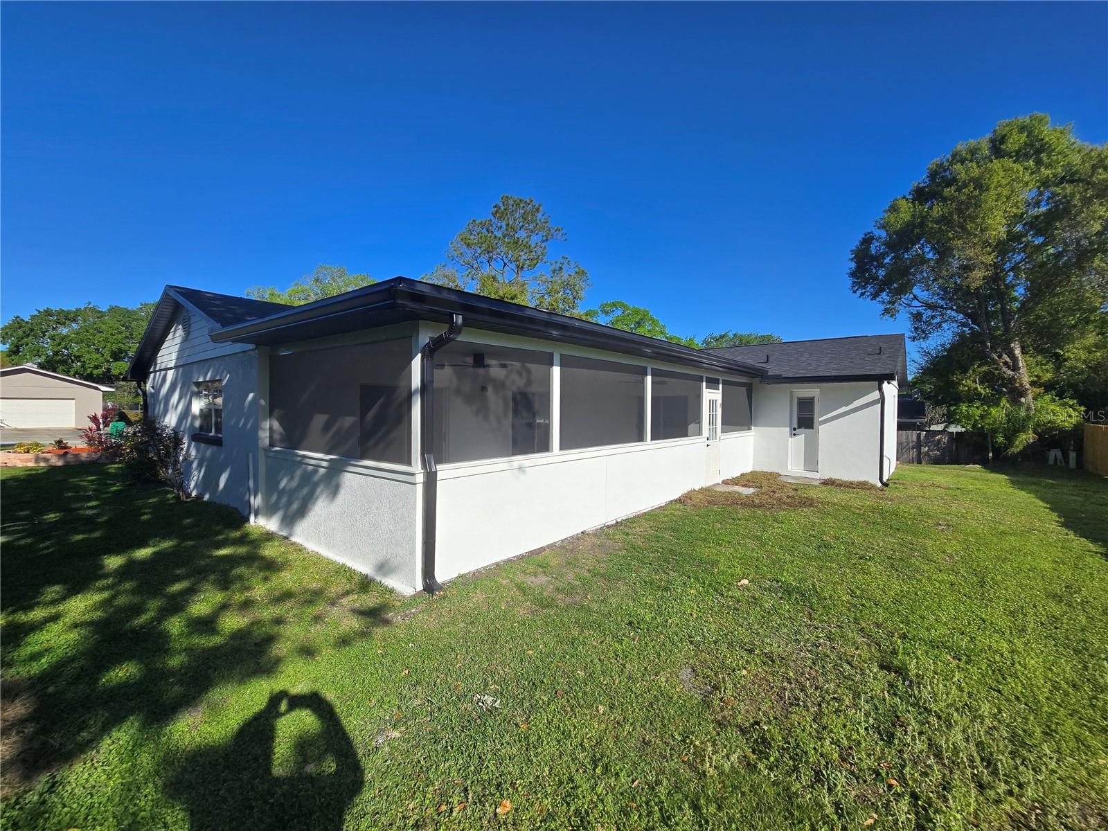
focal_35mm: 13
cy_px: 416
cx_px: 554
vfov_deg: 89.9
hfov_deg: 106.2
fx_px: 416
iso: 50
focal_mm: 2.2
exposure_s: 1/2843
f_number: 2.2
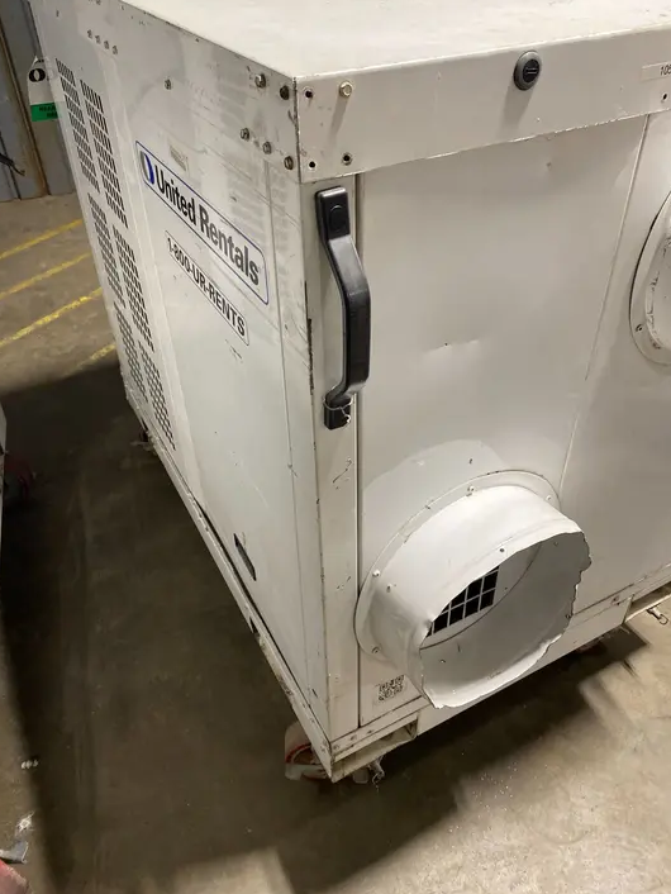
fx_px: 697
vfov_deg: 65.3
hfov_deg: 51.4
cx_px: 329
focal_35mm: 27
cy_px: 434
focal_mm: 4.25
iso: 160
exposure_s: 1/56
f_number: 1.8
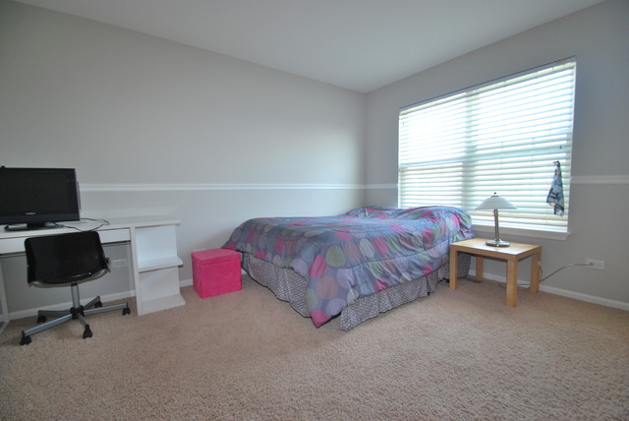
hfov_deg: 100.3
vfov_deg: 77.4
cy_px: 210
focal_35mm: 15
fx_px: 262
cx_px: 314
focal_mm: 10
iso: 200
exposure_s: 1/60
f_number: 4
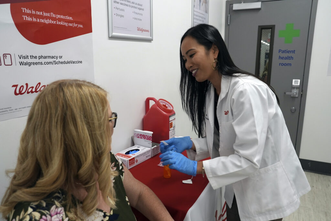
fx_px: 248
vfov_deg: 48.0
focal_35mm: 27
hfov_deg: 67.4
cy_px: 110
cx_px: 166
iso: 1600
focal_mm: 27
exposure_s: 1/200
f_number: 5.6
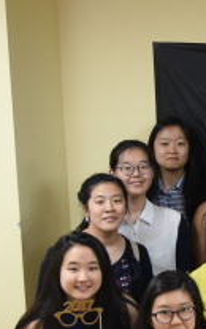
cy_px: 164
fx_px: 1092
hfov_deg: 9.7
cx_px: 463
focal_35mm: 122
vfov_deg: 17.1
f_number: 4
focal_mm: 31
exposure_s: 1/125
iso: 1250
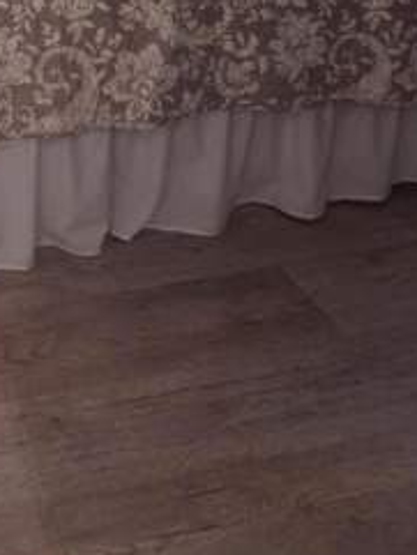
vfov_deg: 28.3
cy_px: -83
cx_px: -106
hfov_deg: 21.9
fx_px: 979
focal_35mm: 61
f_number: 1.8
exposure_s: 1/120
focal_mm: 5.4
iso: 1000
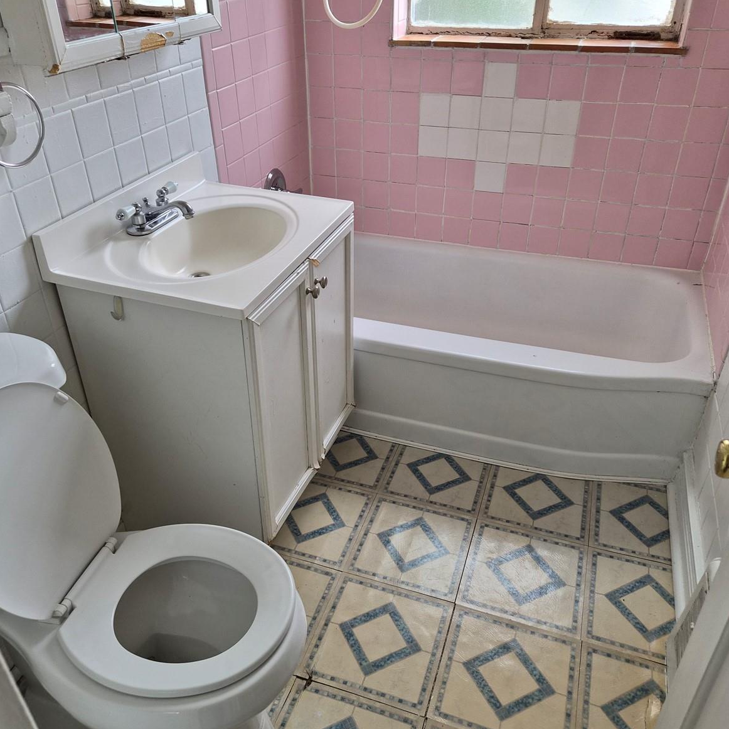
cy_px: 365
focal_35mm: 28
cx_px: 339
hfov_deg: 57.2
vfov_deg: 57.3
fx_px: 667
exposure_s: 1/180
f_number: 1.8
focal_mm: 5.4
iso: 160
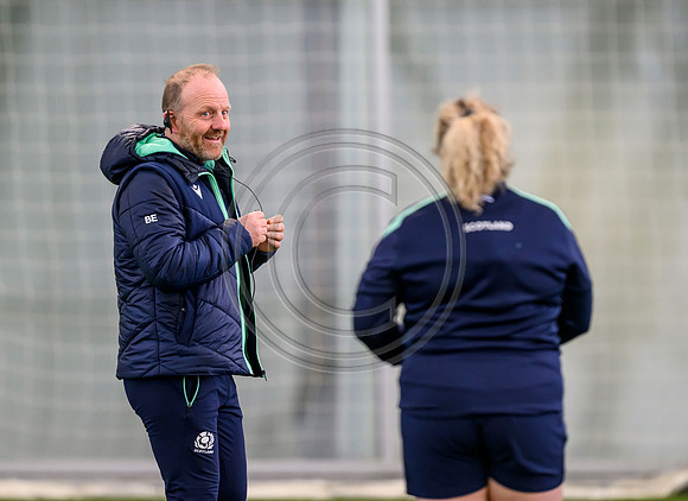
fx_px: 10139
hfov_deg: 3.9
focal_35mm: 516
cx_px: 311
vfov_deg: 2.8
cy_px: 197
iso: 3200
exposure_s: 1/1250
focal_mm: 400
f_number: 3.2
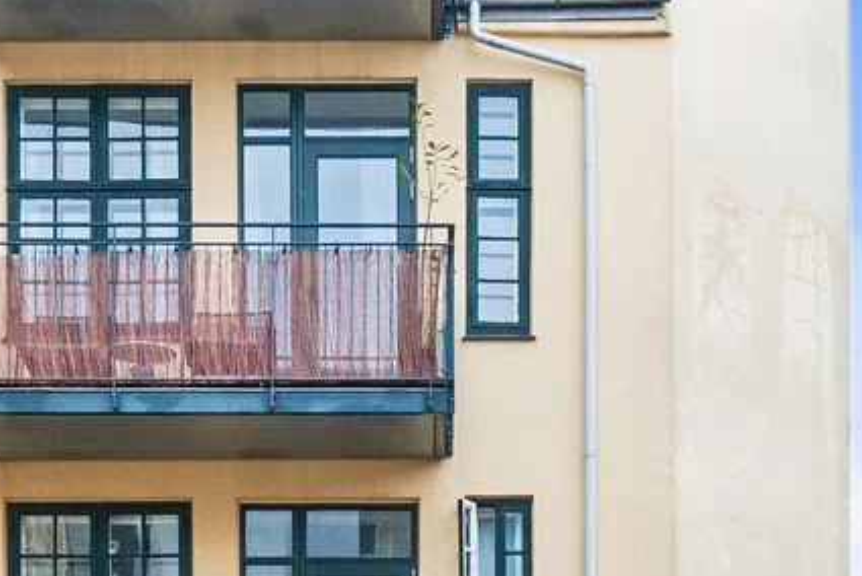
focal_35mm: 79
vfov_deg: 14.8
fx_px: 1893
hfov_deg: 25.7
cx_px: 454
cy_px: 1074
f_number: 10
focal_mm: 14
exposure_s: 1/50
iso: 200
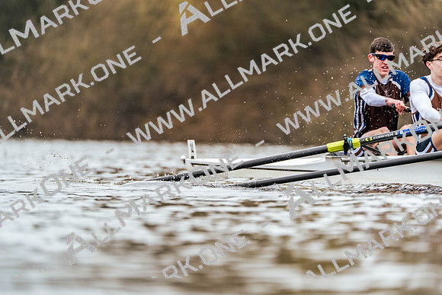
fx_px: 7368
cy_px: 148
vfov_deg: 2.3
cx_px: 221
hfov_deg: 3.4
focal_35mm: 600
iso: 1600
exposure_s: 1/2000
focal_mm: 600
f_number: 6.3
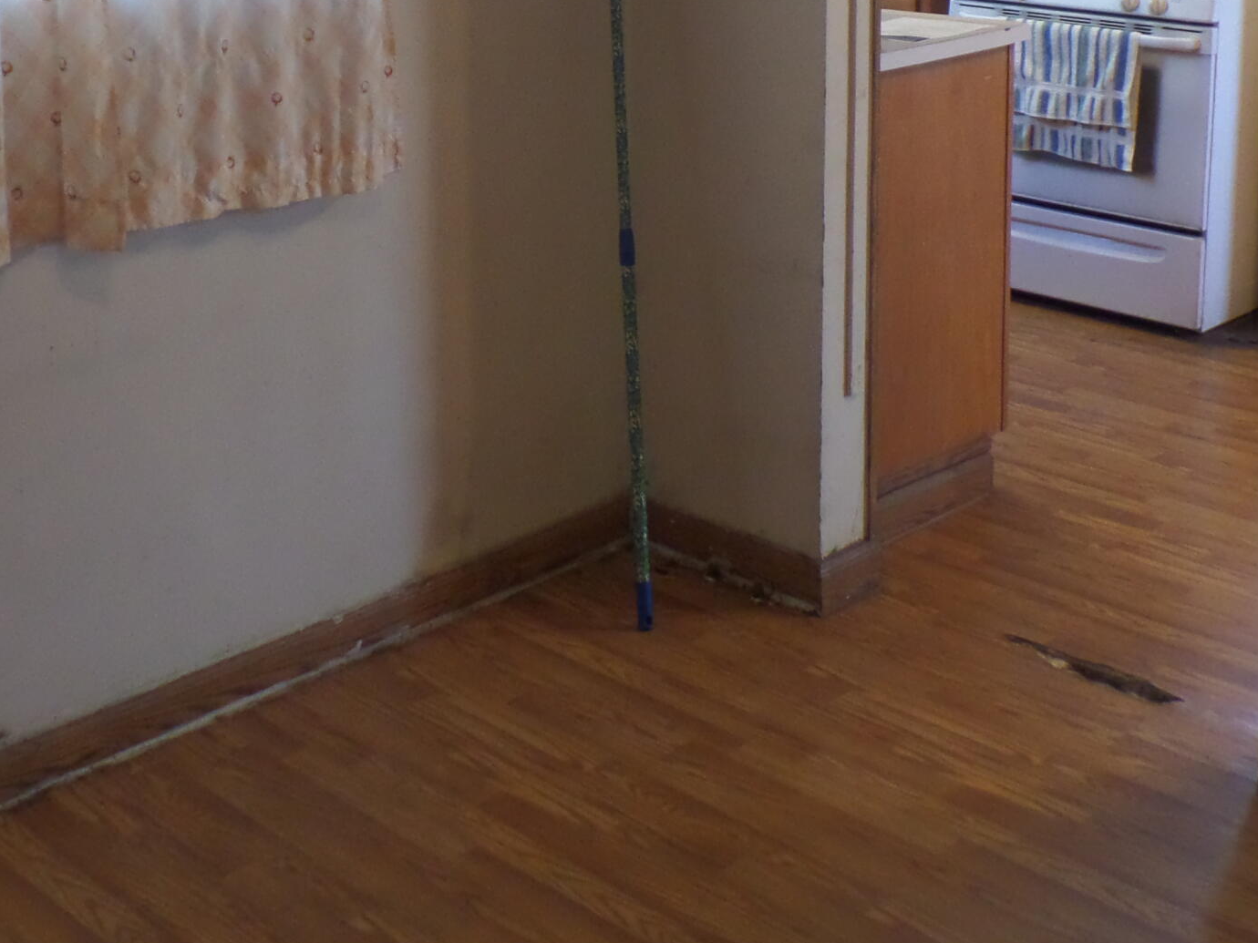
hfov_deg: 38.2
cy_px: -1
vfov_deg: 27.4
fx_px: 1817
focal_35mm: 50
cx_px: 593
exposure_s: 1/30
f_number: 2.8
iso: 400
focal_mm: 4.1
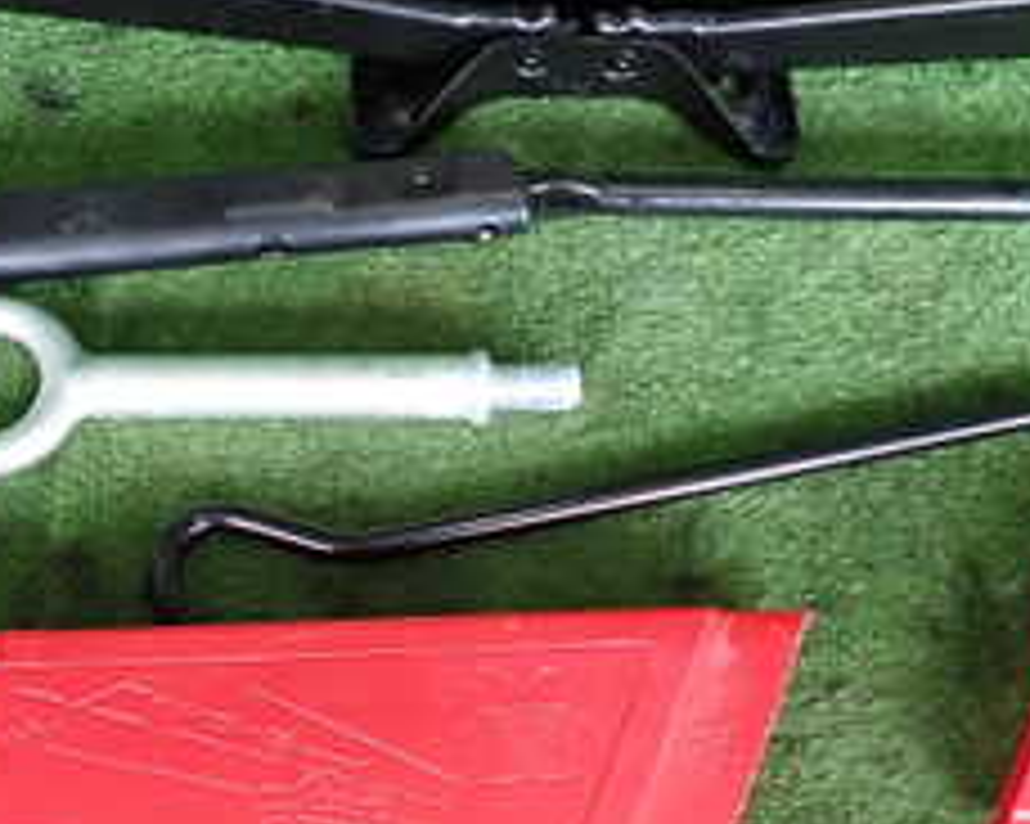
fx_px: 1950
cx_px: 423
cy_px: 563
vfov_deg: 23.7
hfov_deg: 29.5
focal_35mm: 64
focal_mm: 4.5
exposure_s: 1/100
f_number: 2
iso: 200
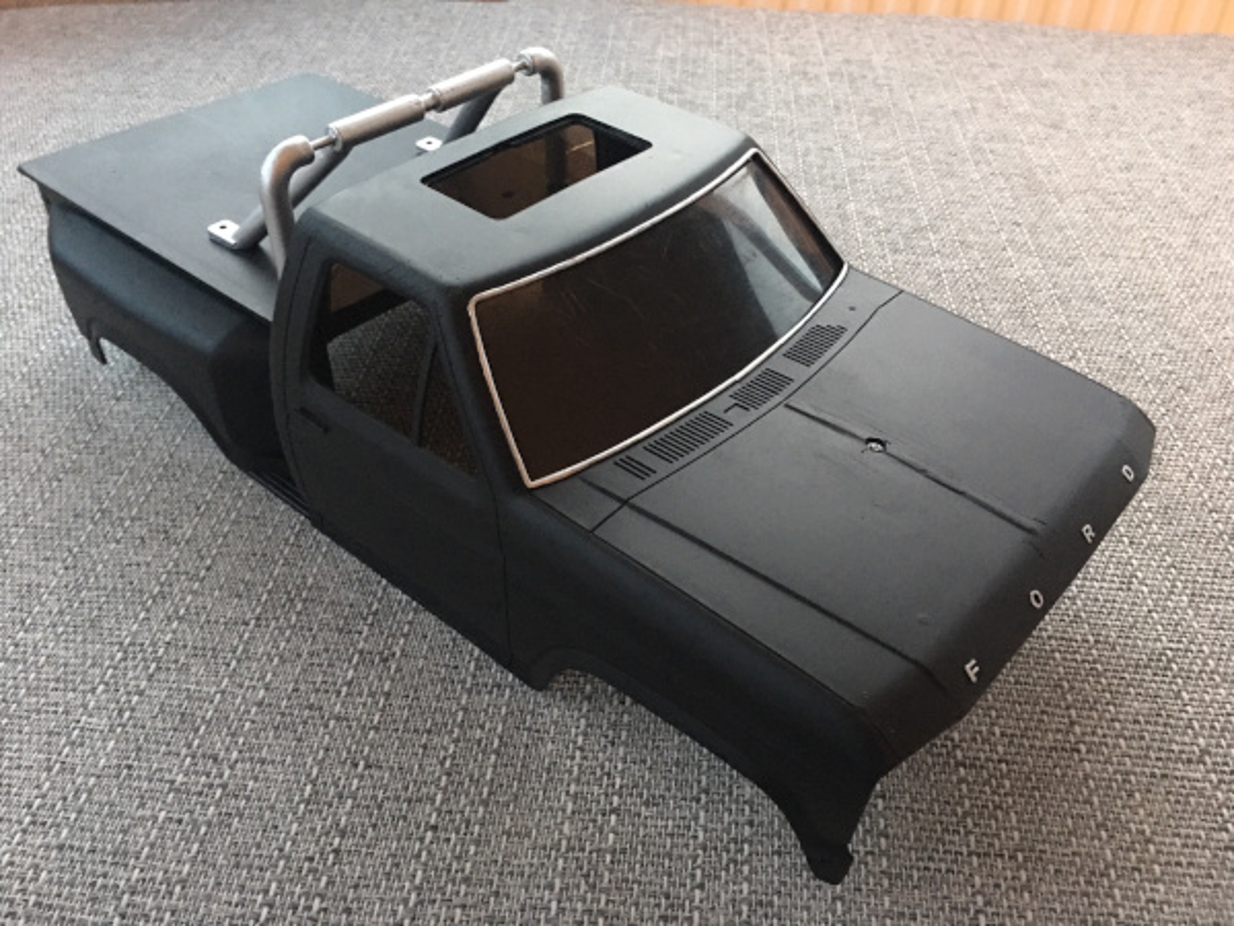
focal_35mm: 29
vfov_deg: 48.2
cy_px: 463
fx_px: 1034
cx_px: 617
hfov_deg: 61.7
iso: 125
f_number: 2.2
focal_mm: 4.15
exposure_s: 1/4
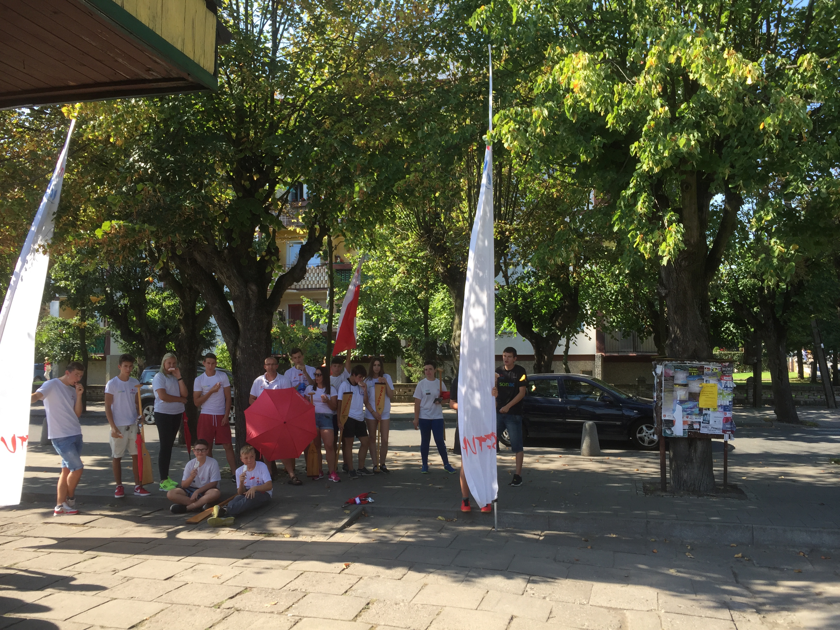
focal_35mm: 29
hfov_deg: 61.7
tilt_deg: -0.6
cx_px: 420
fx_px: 704
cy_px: 315
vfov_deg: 48.2
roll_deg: -2.9
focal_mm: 4.15
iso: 32
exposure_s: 1/434
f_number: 2.2
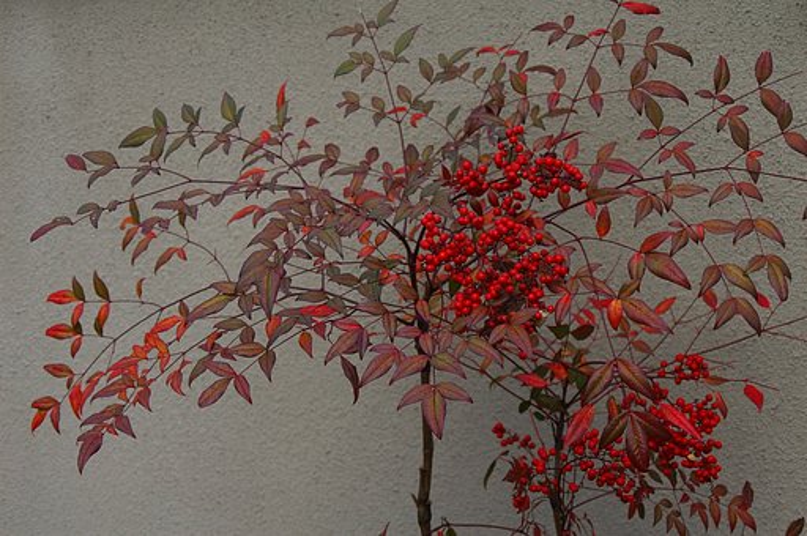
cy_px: 268
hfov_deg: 25.7
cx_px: 404
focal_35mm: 79
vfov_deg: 17.2
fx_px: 1769
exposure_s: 1/800
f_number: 4
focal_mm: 53
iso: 400
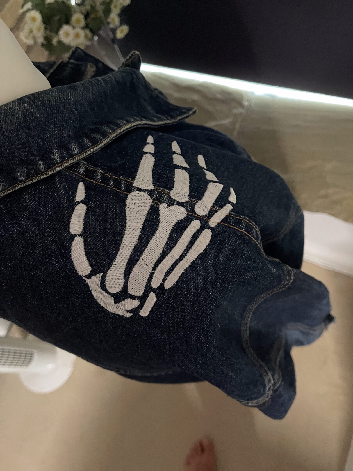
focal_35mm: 25
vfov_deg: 69.4
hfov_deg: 54.9
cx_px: 176
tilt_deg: -65.4
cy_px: 236
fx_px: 340
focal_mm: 5.1
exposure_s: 1/30
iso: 1000
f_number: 1.6
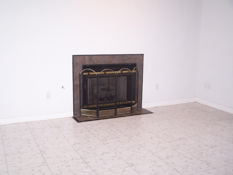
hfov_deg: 49.0
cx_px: 116
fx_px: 256
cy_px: 88
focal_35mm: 38
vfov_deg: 37.7
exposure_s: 1/60
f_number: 2.8
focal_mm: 6.3
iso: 140
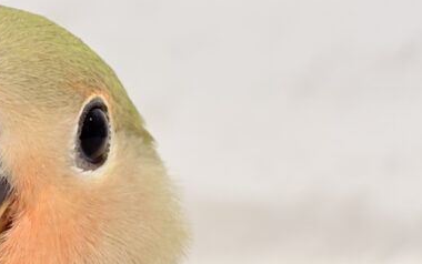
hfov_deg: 11.9
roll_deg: -0.7
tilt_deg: -4.9
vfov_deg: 7.5
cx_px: -7
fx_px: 2002
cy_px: 204
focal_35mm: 174
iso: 80
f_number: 1.6
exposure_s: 1/50
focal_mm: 5.96
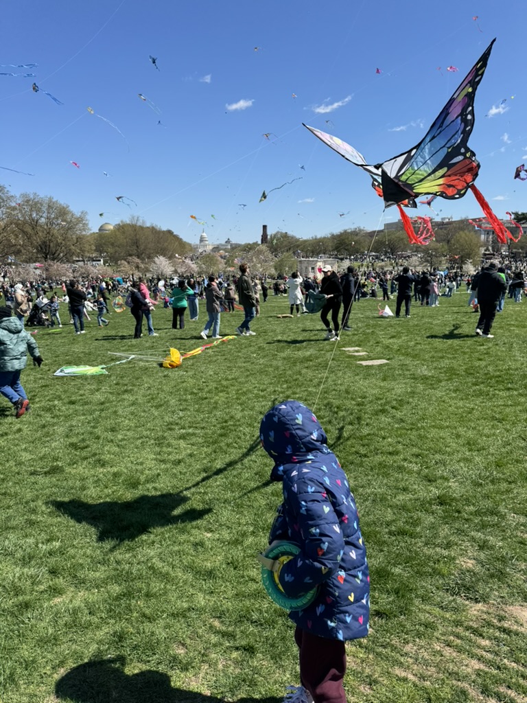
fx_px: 487
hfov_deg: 56.8
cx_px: 264
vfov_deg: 71.6
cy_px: 352
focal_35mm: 24
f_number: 1.78
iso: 80
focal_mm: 6.76
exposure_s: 1/4310
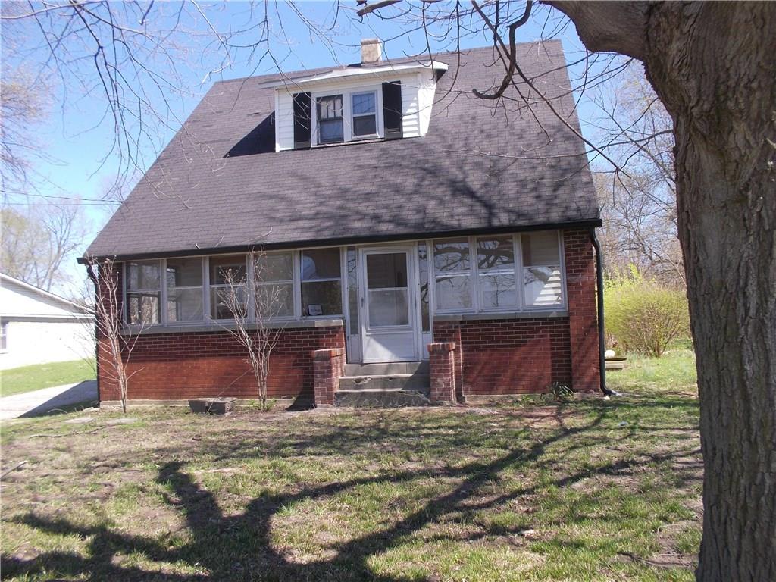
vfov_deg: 48.2
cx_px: 388
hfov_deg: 61.7
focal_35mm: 29
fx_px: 650
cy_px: 291
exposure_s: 1/320
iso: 80
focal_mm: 4.1
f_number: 3.3
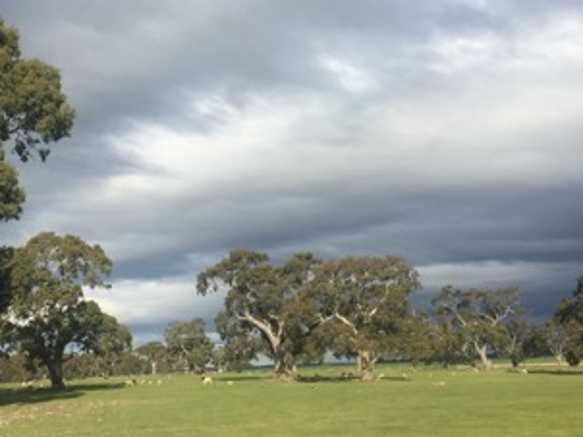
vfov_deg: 28.9
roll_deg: +2.7
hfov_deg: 38.1
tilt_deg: +14.7
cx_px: 253
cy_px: 149
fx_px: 841
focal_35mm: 50
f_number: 2.2
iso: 32
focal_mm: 4.15
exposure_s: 1/1647
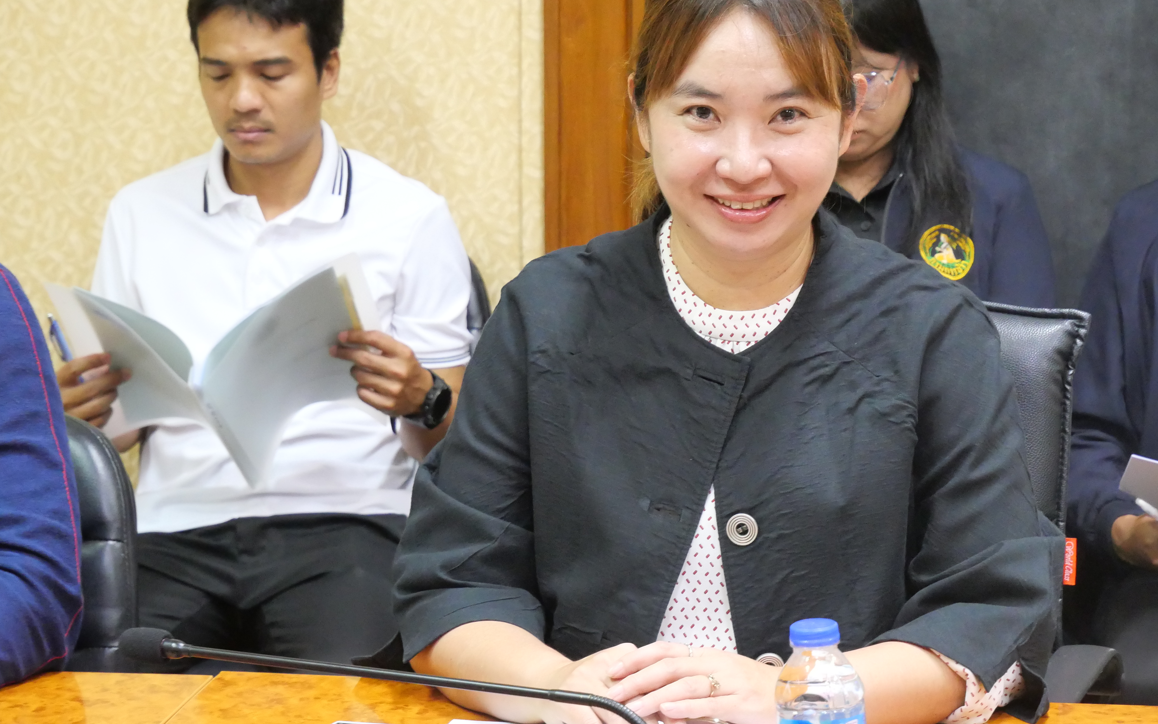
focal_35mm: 113
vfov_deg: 11.6
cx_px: 707
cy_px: 280
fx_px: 3566
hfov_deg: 18.4
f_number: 5.6
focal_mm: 43
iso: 3200
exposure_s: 1/13
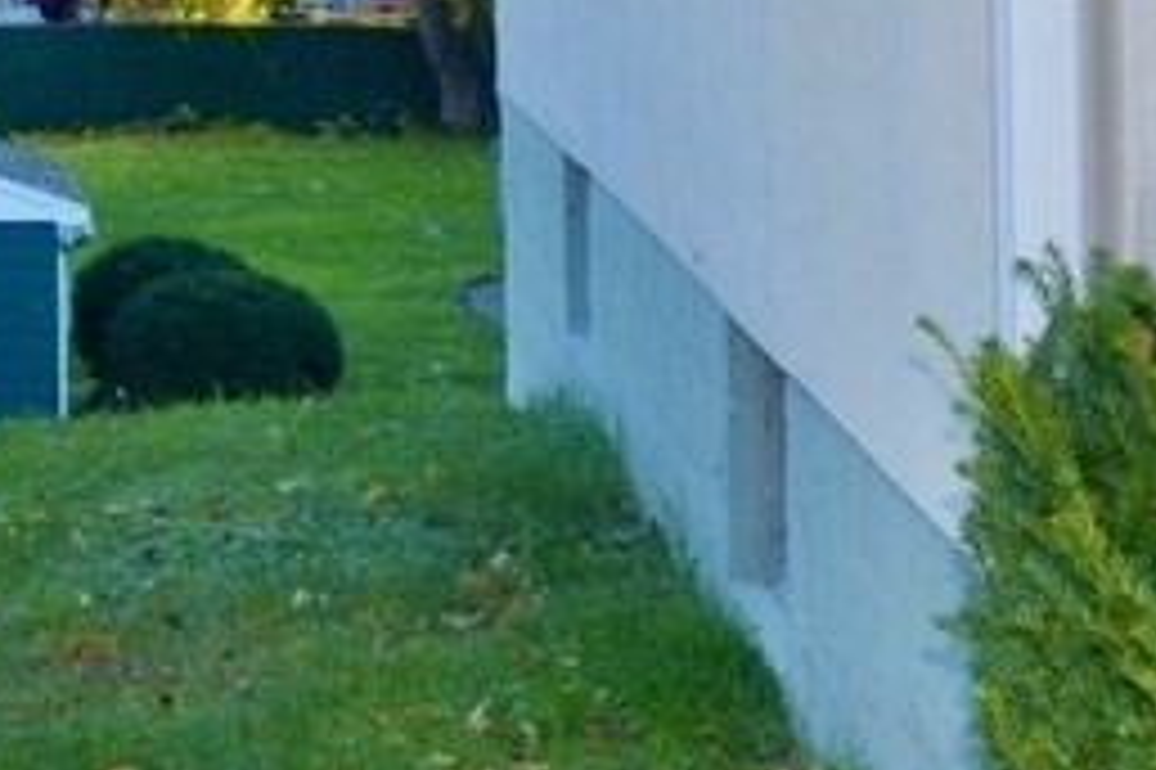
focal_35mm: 114
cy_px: -369
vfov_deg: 11.5
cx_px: 76
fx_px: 3658
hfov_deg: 17.6
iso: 100
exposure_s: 1/200
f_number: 4
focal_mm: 18
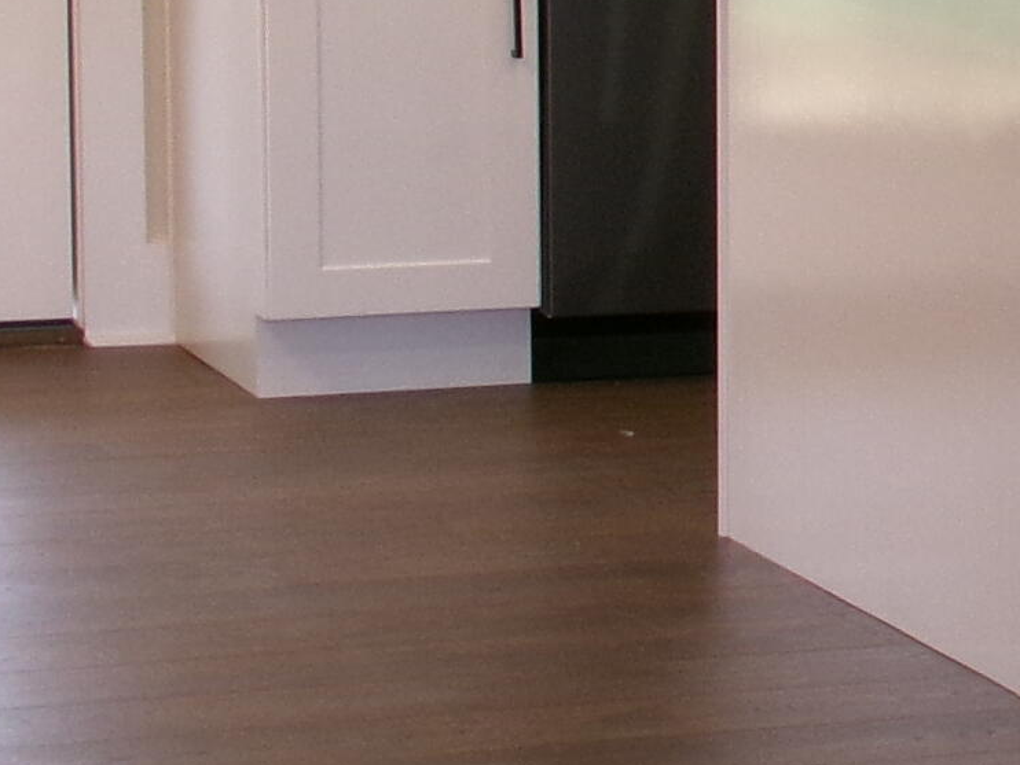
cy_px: 76
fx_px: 5718
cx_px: 1608
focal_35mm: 194
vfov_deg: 7.6
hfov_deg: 9.8
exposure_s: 1/34
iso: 196
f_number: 4.2
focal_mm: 8.5
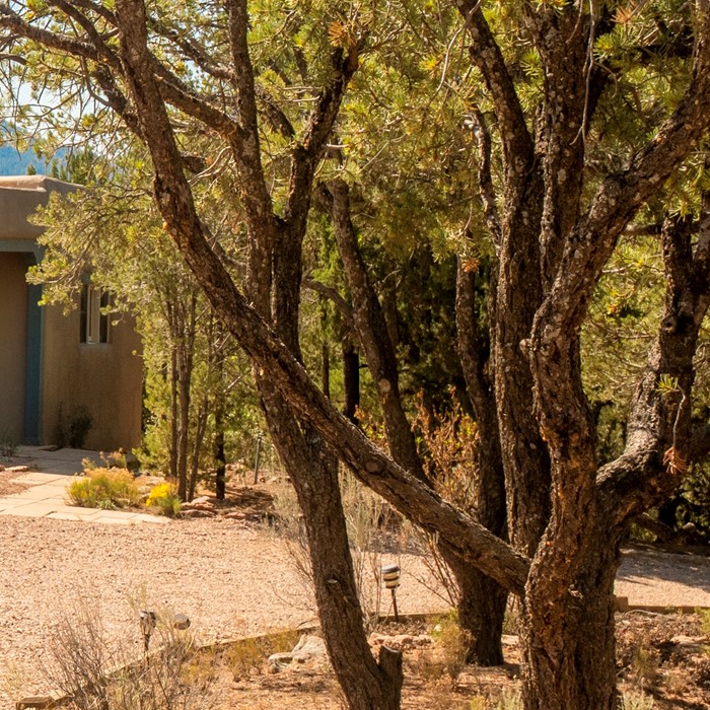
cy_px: 329
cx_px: -295
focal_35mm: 87
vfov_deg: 19.9
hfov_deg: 18.2
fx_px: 2019
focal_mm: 22
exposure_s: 1/125
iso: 400
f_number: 9
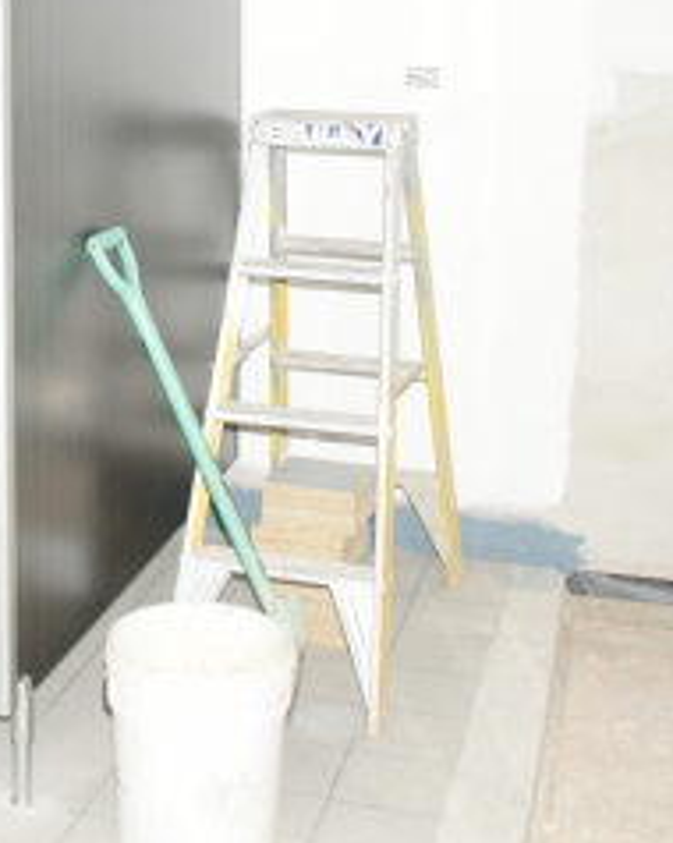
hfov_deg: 22.8
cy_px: 149
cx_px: -7
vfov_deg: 28.8
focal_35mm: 64
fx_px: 1596
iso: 800
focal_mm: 18
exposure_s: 1/60
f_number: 5.6
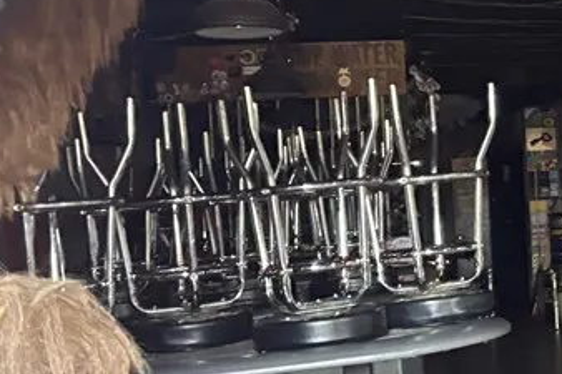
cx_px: 772
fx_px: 1279
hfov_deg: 21.8
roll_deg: +3.2
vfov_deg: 16.6
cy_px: 148
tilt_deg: +1.8
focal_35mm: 82
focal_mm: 5.96
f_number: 1.6
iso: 500
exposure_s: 1/30
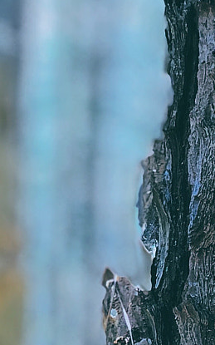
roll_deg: -2.4
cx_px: 384
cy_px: 643
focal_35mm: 233
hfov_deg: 5.5
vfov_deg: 8.6
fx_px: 2187
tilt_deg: -3.9
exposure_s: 1/60
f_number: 2.8
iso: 100
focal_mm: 6.6
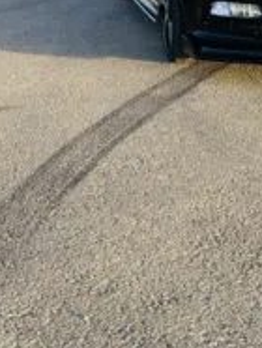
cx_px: 273
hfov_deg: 14.1
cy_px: 7
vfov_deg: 18.6
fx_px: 1037
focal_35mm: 103
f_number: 1.78
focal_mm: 6.76
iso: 64
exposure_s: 1/1193
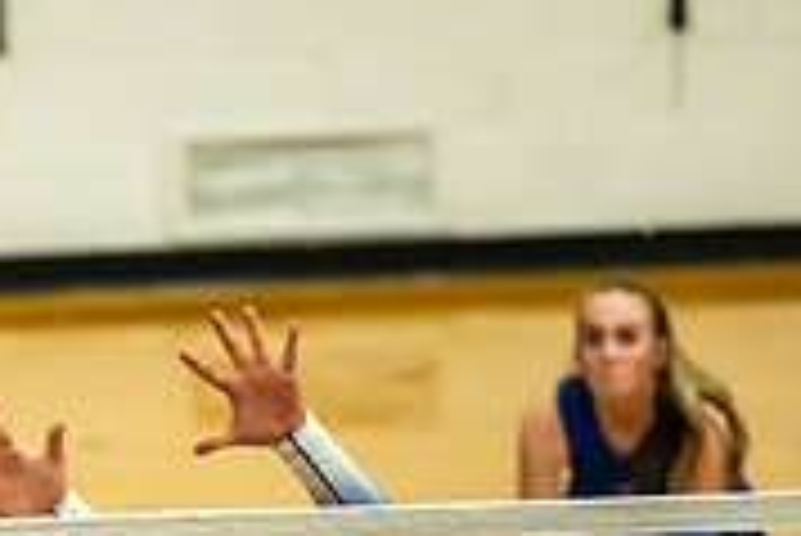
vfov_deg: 2.1
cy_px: 836
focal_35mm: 650
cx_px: 63
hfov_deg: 3.2
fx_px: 14474
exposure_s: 1/1250
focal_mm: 200
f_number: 2.8
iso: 5000
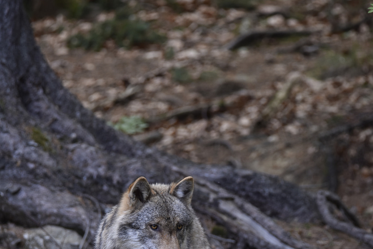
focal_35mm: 631
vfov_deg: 2.2
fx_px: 6537
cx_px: 187
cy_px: 249
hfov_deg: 3.3
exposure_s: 1/160
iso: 400
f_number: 7.1
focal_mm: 420
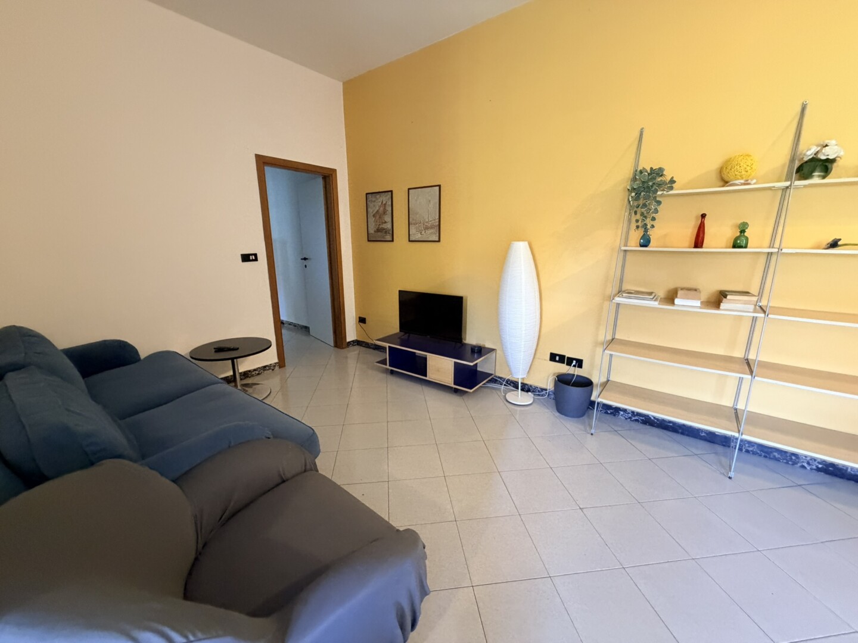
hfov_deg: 102.1
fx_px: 347
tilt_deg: -12.7
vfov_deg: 85.7
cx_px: 429
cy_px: 322
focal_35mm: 14
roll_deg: -0.1
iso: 500
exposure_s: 1/50
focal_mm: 2.22
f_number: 2.2
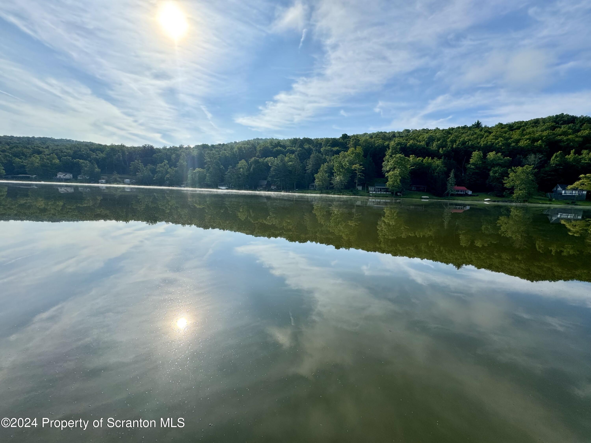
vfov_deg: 85.7
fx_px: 239
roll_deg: -2.3
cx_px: 296
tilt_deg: -8.3
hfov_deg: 102.1
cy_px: 222
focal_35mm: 14
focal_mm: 2.22
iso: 50
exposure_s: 1/1976
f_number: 2.2
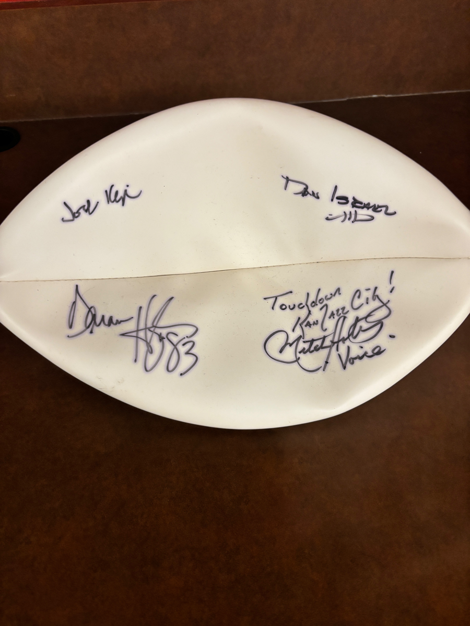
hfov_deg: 53.1
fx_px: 471
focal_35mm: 26
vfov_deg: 67.3
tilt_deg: -50.2
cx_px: 235
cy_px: 313
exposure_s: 1/60
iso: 400
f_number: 1.6
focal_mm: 5.96
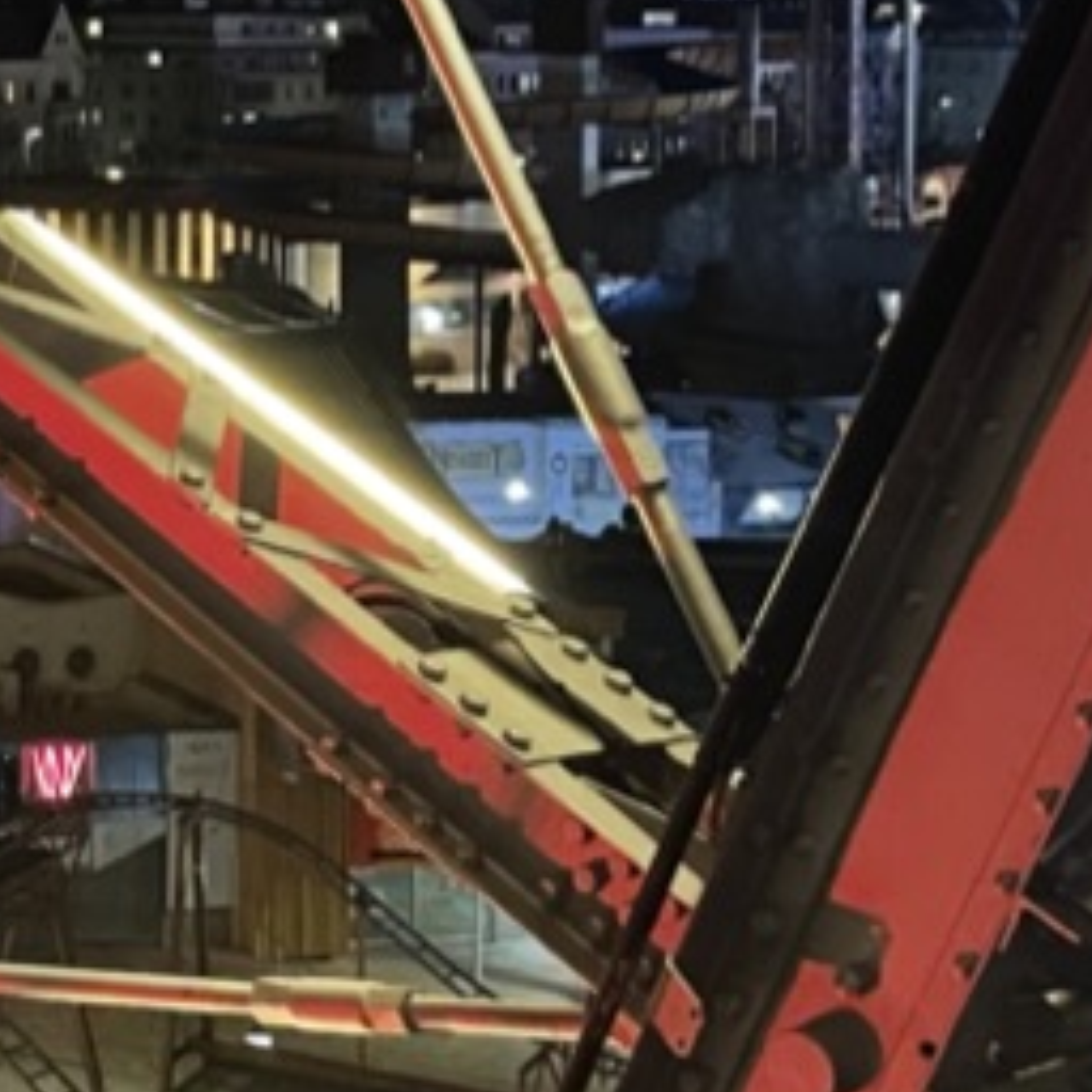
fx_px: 3284
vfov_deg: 18.5
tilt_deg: -0.8
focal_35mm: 92
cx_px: -636
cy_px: 41
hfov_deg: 16.8
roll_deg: +0.0
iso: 1000
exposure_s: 1/25
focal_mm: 4.2
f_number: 1.6
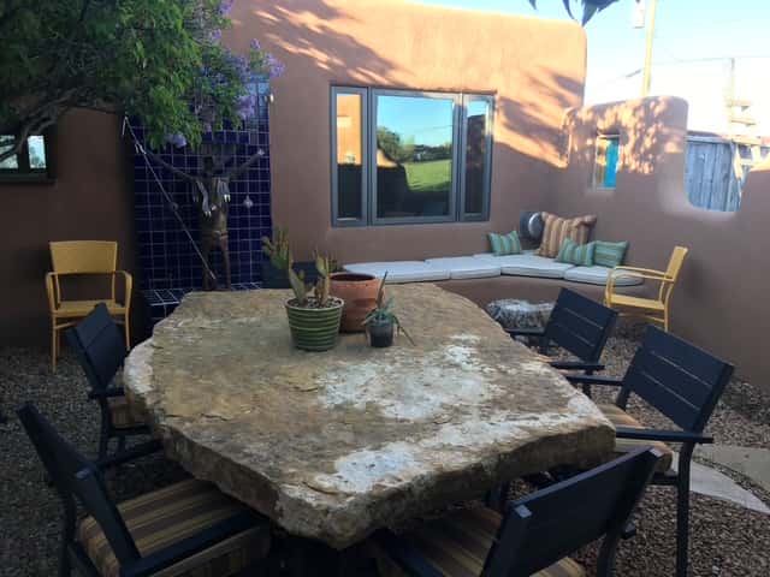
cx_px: 385
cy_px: 288
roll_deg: -0.6
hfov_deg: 61.7
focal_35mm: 29
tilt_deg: -9.5
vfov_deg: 48.2
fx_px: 645
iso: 32
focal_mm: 4.15
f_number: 2.2
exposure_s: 1/120
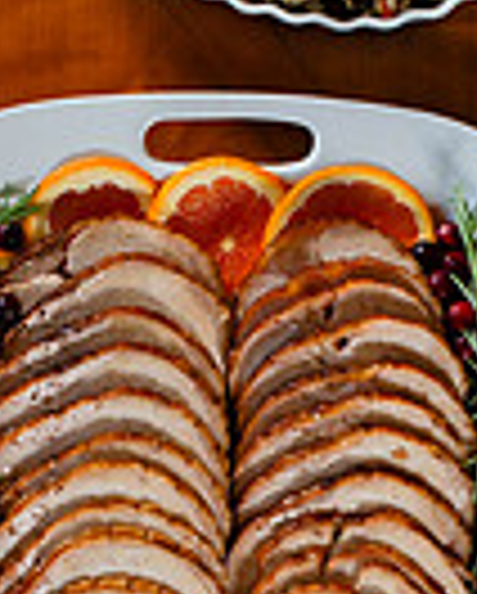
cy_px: 594
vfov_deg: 11.9
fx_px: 2817
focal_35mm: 160
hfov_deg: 9.7
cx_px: 198
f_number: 6.3
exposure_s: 1/100
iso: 250
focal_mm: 50
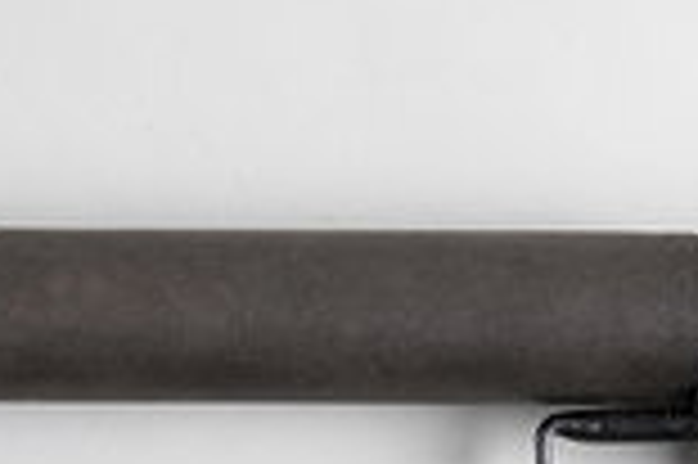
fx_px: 4629
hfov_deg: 8.6
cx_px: 430
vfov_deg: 5.7
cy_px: 493
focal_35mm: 239
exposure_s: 1/125
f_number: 14
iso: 400
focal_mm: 60
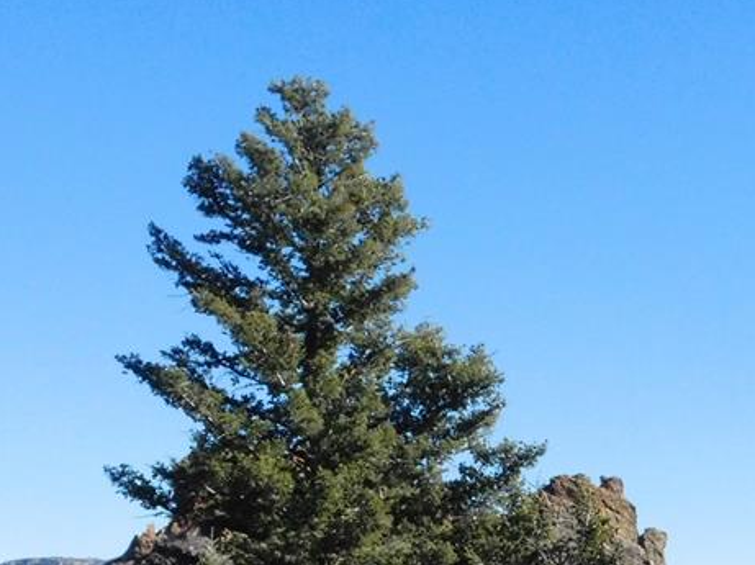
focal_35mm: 80
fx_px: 1743
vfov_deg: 18.1
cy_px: 513
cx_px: 730
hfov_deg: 23.5
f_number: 7
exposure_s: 1/1500
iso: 800
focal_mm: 6.3
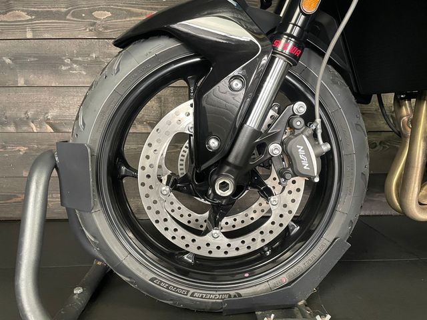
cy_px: 160
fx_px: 321
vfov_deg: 53.1
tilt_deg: -7.5
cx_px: 214
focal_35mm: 26
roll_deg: +0.5
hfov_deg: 67.3
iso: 400
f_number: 1.6
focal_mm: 4.2
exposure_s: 1/50
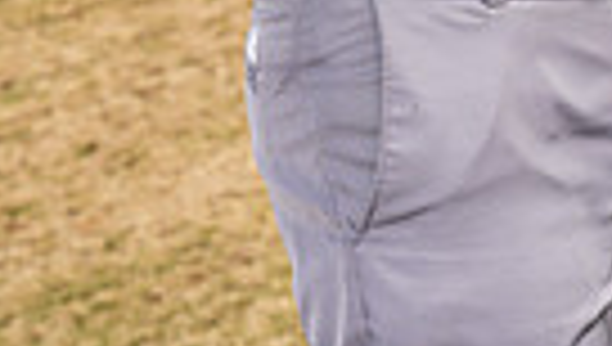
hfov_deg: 8.9
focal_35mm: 242
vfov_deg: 4.8
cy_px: -647
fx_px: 3933
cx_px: 238
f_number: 8
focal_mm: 70
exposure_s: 1/250
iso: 100
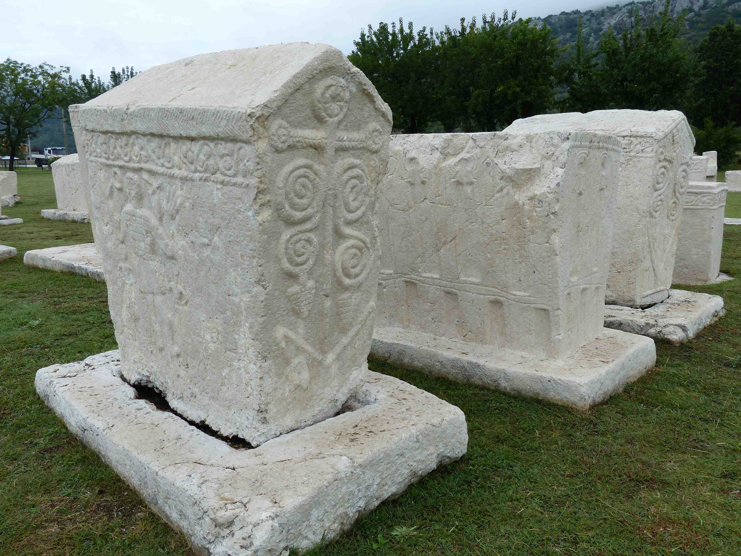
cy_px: 278
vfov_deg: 48.2
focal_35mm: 29
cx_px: 370
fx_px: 621
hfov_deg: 61.7
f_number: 4
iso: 100
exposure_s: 1/400
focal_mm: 5.2
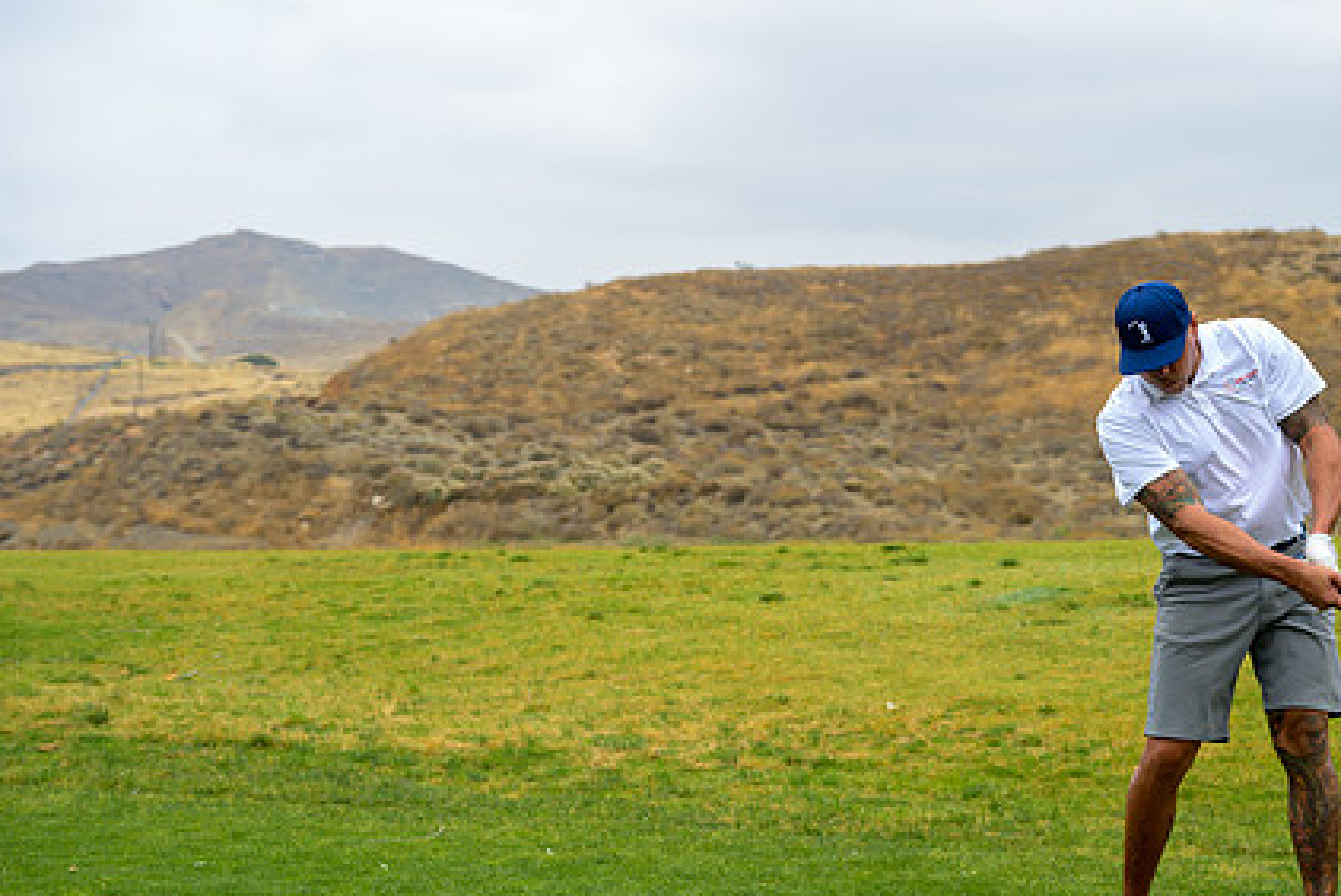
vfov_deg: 16.9
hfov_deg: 24.9
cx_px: 890
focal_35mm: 81
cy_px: 519
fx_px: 3019
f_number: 4
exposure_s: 1/2500
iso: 800
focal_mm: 59
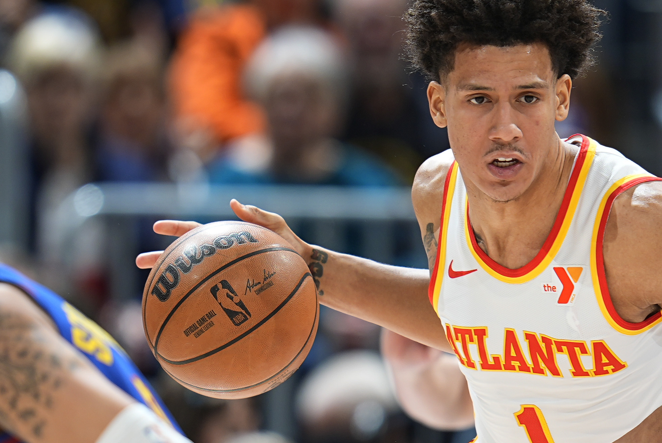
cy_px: 373
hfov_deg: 1.7
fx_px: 21997
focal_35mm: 1195
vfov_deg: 1.2
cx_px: 603
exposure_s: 1/1600
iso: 320
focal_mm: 400
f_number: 3.2
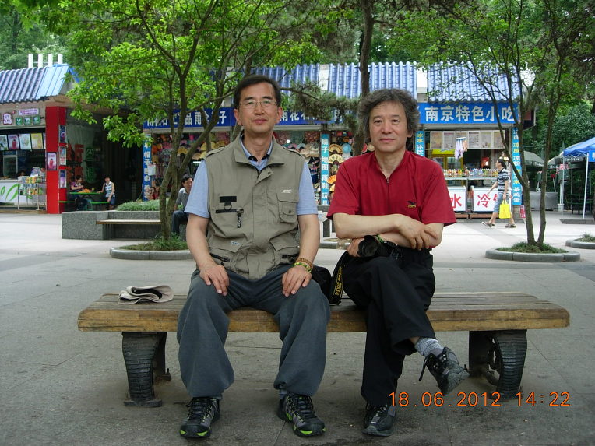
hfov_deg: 49.0
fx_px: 653
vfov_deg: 37.7
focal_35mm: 38
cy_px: 223
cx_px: 298
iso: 64
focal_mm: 7.8
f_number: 2.8
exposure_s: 1/192
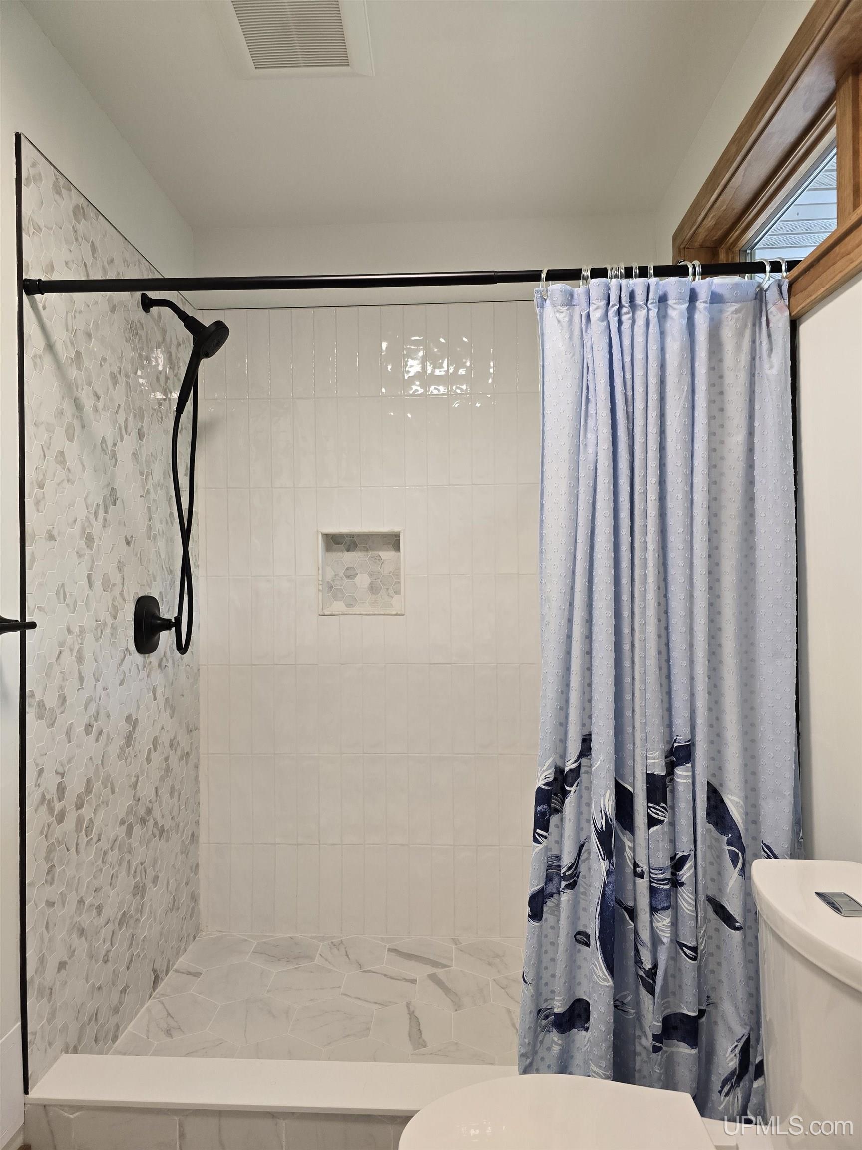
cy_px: 575
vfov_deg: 73.9
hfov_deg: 58.9
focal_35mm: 23
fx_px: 764
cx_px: 431
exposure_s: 1/120
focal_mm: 6.3
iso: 200
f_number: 1.7
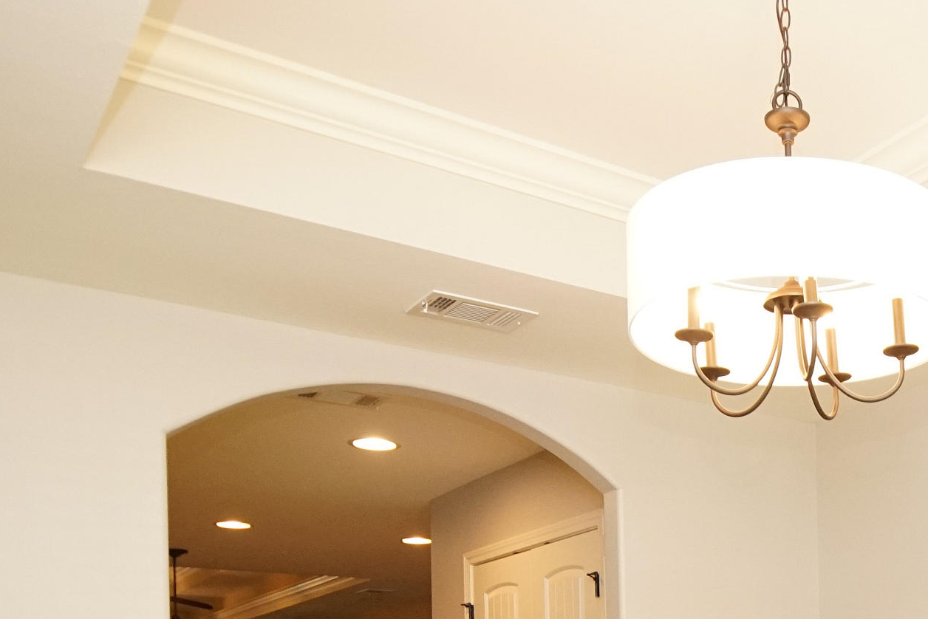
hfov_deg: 41.3
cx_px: 862
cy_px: 723
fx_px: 1109
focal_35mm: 43
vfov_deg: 27.8
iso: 2000
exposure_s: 1/160
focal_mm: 12
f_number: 4.5
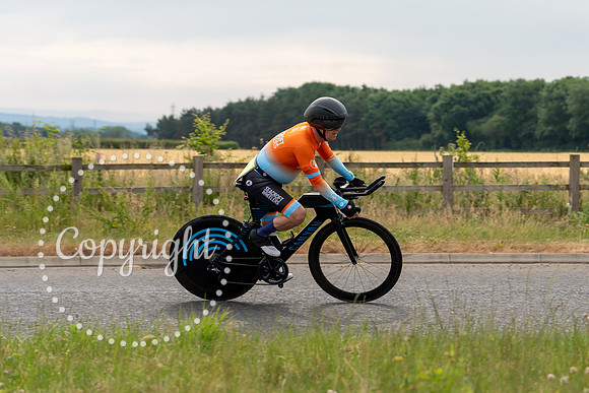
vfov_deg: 12.6
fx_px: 1774
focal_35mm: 108
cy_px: 144
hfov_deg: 18.8
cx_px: 378
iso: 160
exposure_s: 1/800
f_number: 4
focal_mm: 84
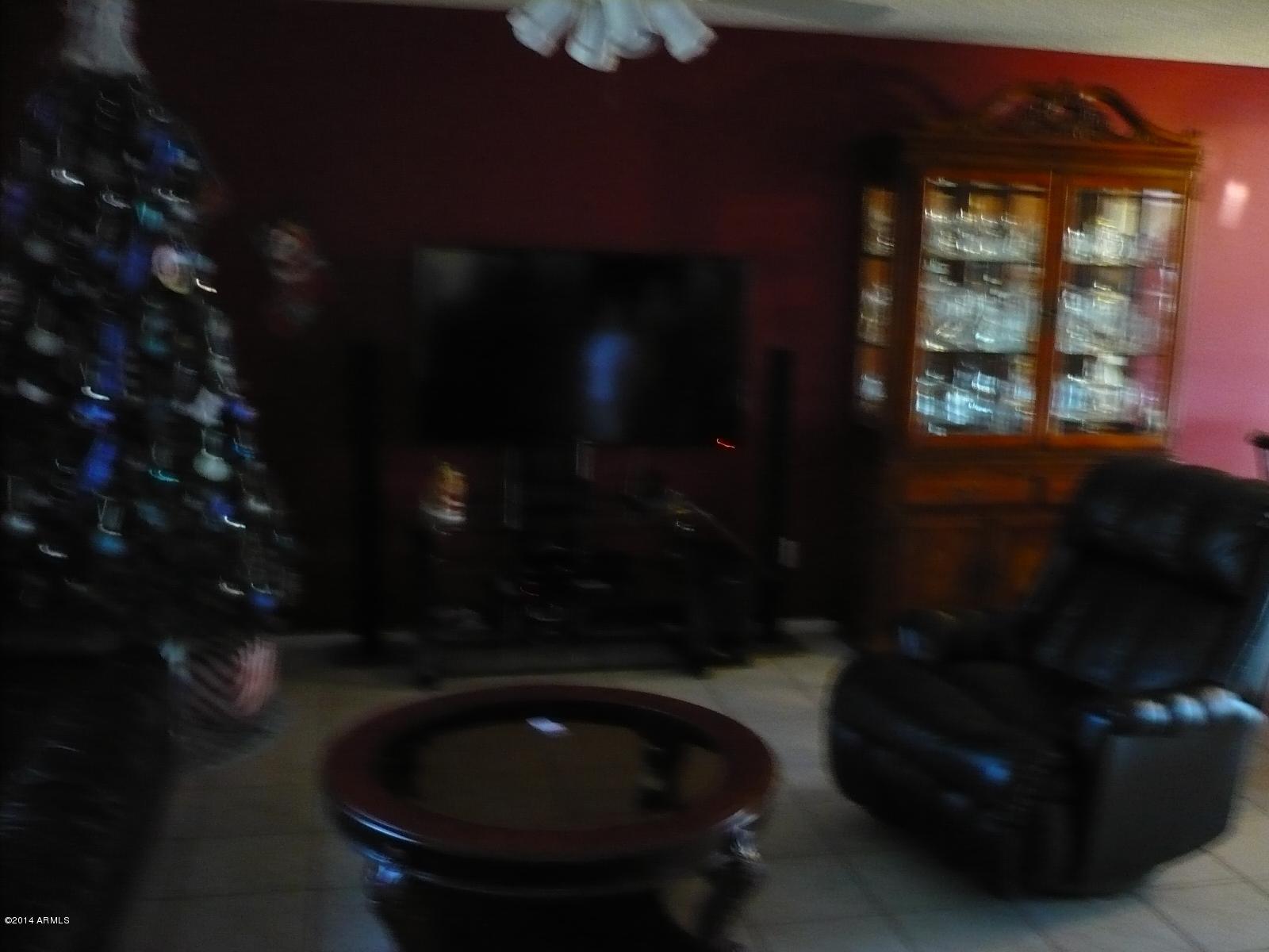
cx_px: 634
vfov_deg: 40.7
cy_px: 476
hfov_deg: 52.6
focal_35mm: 35
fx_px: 1283
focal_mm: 5.8
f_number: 2.8
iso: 400
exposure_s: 1/4
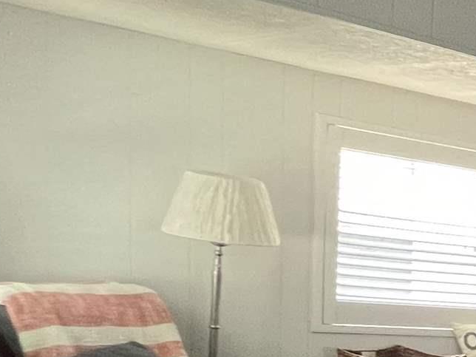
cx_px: 1112
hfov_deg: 15.8
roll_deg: -7.4
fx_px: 853
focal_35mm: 62
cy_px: 424
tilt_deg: -6.5
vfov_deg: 22.0
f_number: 1.8
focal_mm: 1.57
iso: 320
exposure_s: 1/60
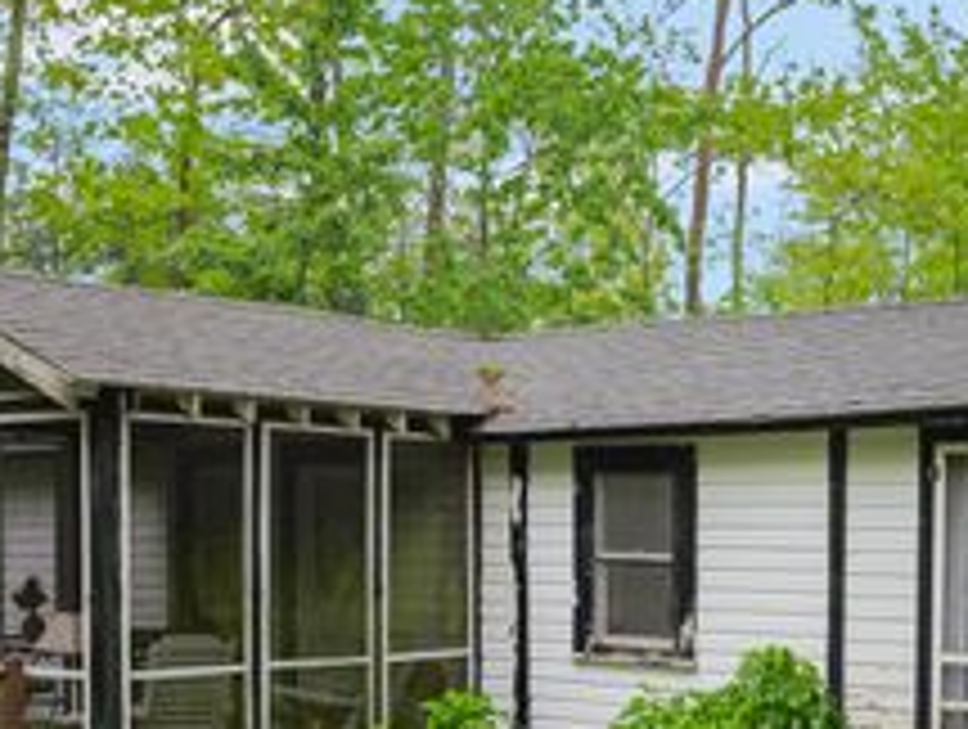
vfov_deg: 22.2
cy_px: 641
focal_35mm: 65
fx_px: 1821
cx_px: 617
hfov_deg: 29.6
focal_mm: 14
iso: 200
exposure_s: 1/250
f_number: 2.8
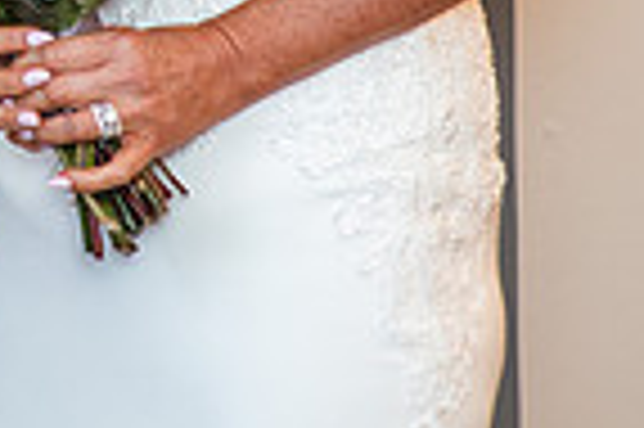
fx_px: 6165
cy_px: -372
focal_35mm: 345
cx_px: -563
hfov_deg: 5.9
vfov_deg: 3.9
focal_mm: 85
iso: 640
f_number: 3.2
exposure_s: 1/125
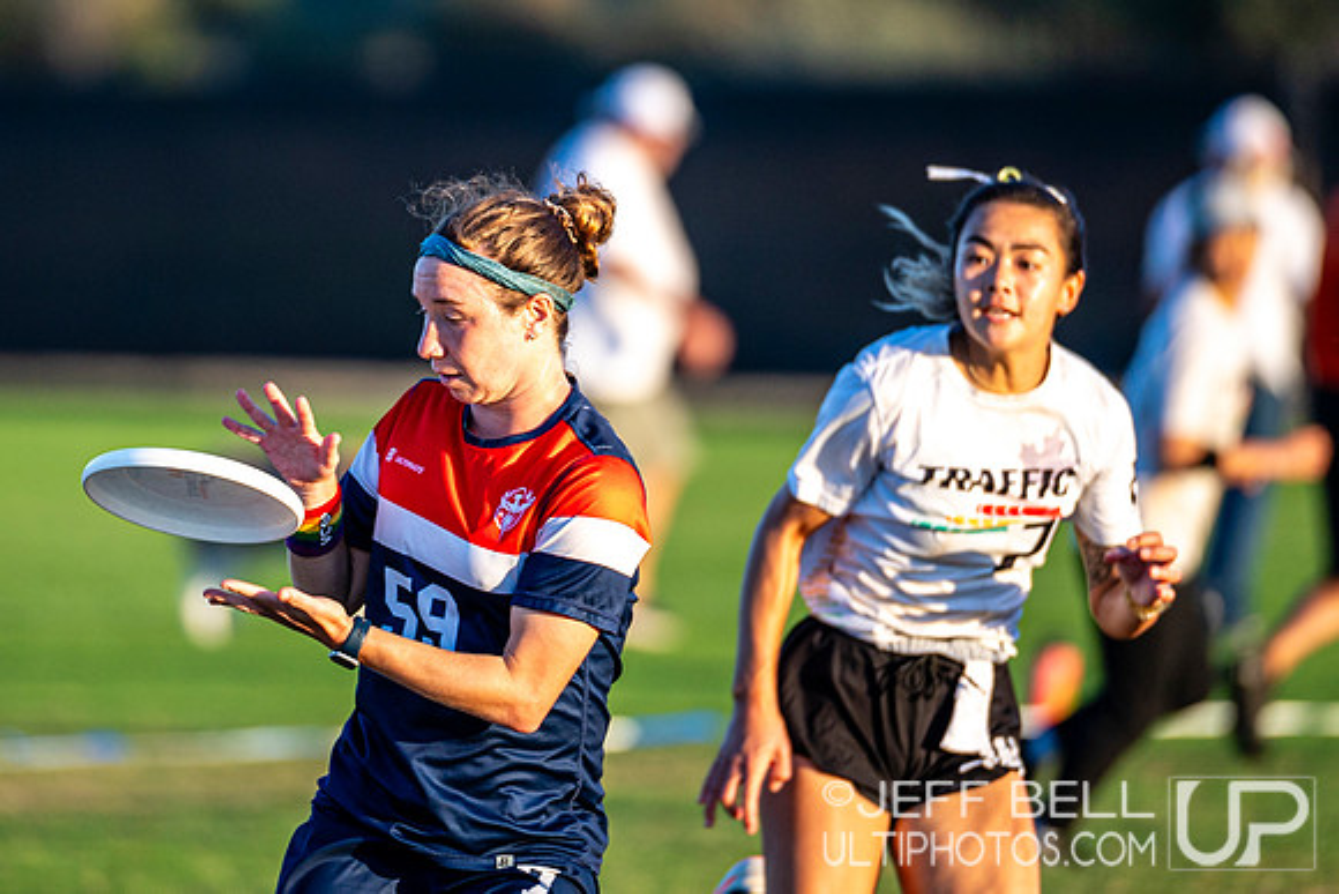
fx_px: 19927
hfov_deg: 3.8
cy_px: 138
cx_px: 542
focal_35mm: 536
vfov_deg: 2.6
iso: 250
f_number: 3.2
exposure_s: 1/1250
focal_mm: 300
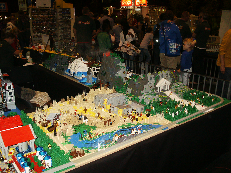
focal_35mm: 35
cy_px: 86
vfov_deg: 40.7
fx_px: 234
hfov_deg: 52.6
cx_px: 116
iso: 200
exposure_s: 1/45
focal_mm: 7.18
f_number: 3
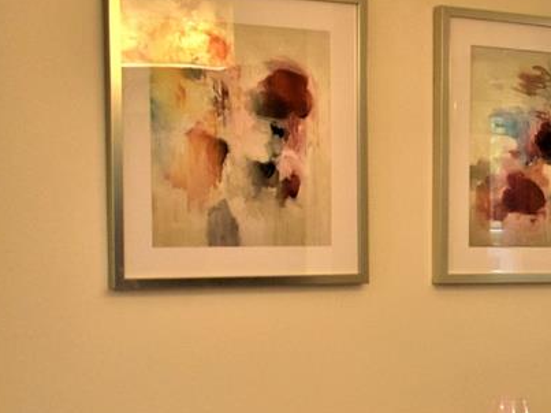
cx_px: 618
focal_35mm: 66
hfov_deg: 26.8
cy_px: 216
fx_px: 1050
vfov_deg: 22.2
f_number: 4
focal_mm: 18
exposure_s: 1/60
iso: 500
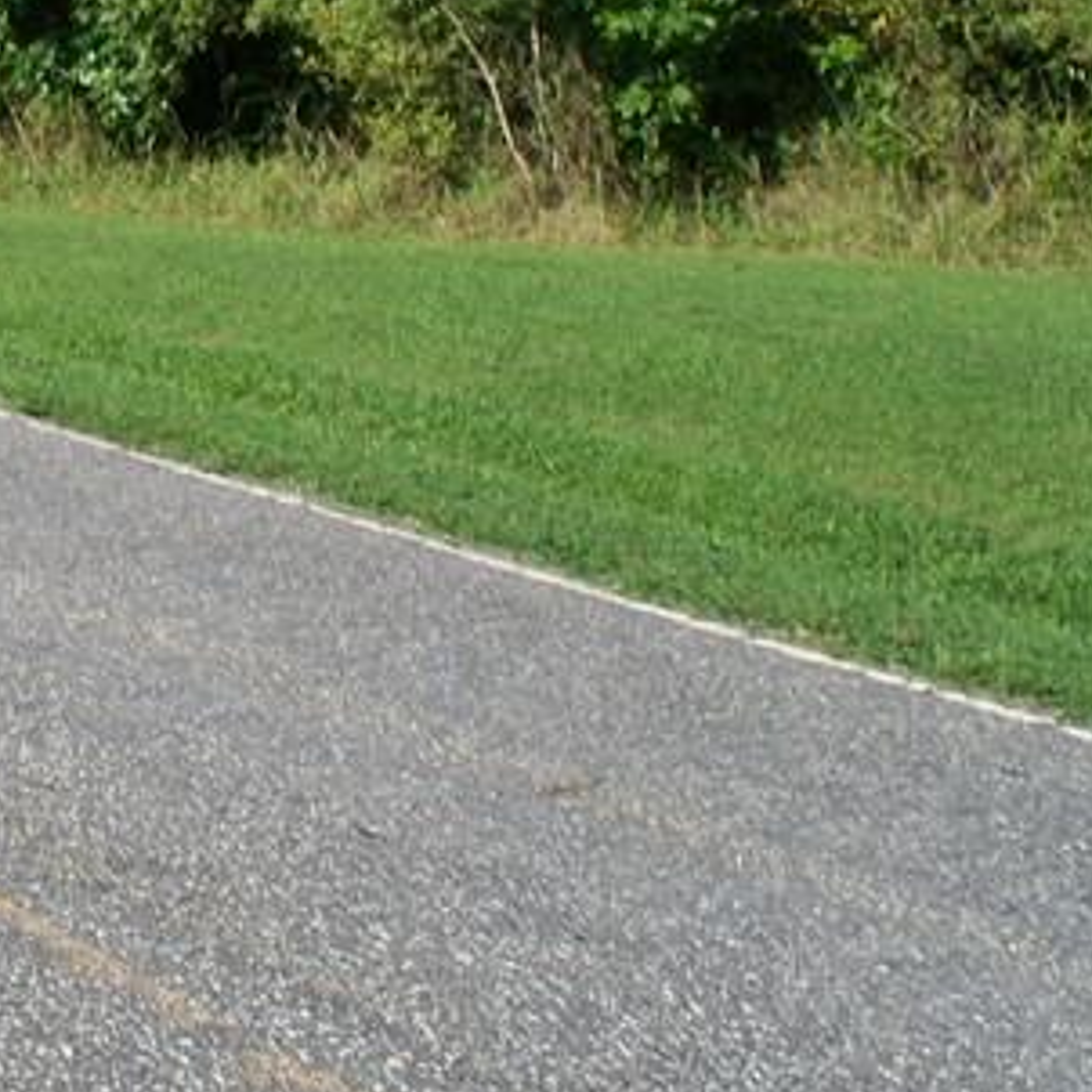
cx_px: -163
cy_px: 69
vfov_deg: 15.9
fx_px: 3855
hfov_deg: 15.6
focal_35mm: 108
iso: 64
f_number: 5
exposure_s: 1/250
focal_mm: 7.54
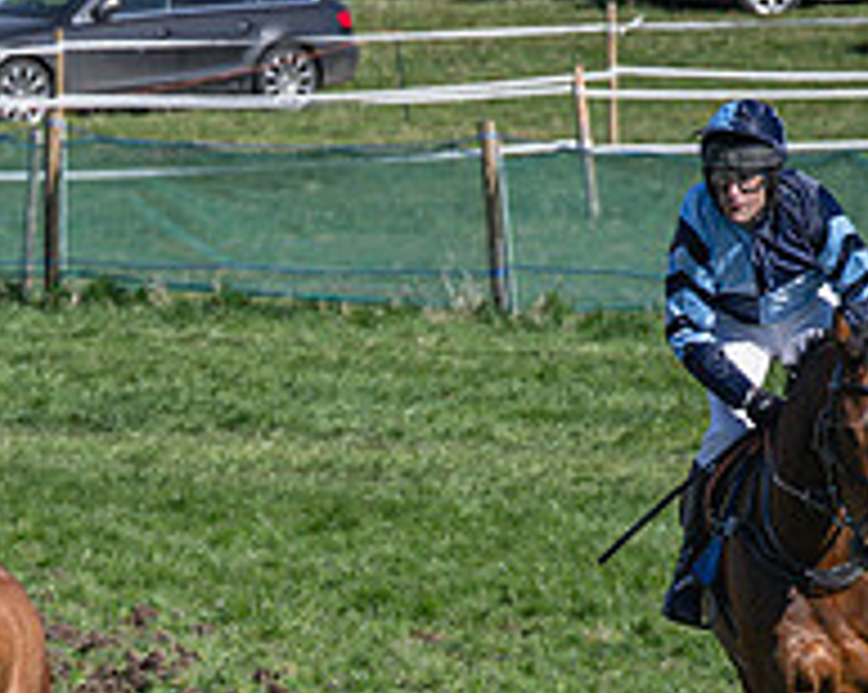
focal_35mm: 646
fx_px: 16579
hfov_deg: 3.0
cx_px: -127
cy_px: 738
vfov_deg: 2.4
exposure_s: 1/3200
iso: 200
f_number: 4
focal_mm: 110
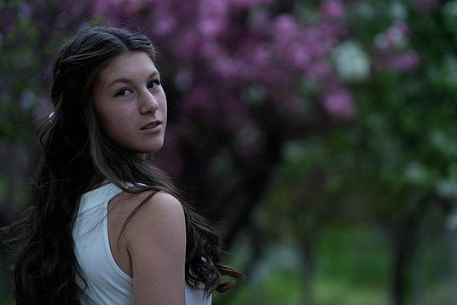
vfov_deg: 14.9
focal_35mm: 92
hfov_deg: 22.1
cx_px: 245
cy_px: 163
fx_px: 1168
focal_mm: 85
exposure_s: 1/320
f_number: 2.5
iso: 200
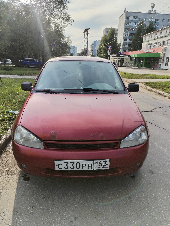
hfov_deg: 48.2
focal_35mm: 29
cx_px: 85
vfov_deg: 61.7
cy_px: 113
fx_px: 190
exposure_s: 1/1553
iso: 100
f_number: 1.8
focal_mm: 4.75
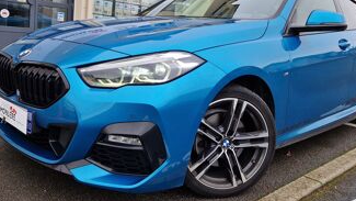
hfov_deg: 54.0
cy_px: 67
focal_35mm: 37
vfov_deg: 31.8
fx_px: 349
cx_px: 171
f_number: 1.8
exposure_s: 1/180
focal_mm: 5.4
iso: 50
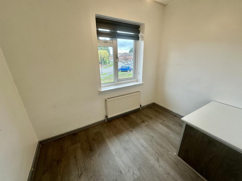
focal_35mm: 14
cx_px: 121
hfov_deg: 102.1
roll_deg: +1.0
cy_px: 90
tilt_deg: -18.7
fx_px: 98
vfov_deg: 85.7
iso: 64
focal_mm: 2.22
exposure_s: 1/100
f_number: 2.2
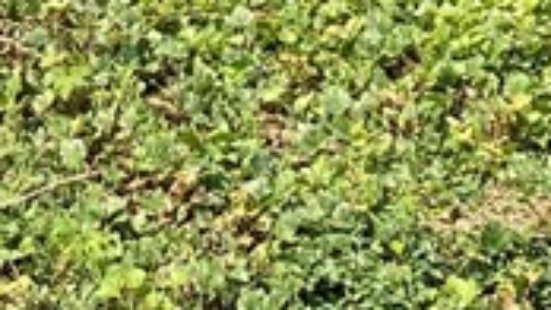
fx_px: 2631
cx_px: -60
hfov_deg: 11.8
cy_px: -690
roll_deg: +0.2
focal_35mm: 180
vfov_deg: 6.1
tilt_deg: +6.1
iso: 20
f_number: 1.8
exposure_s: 1/1200
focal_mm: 3.99
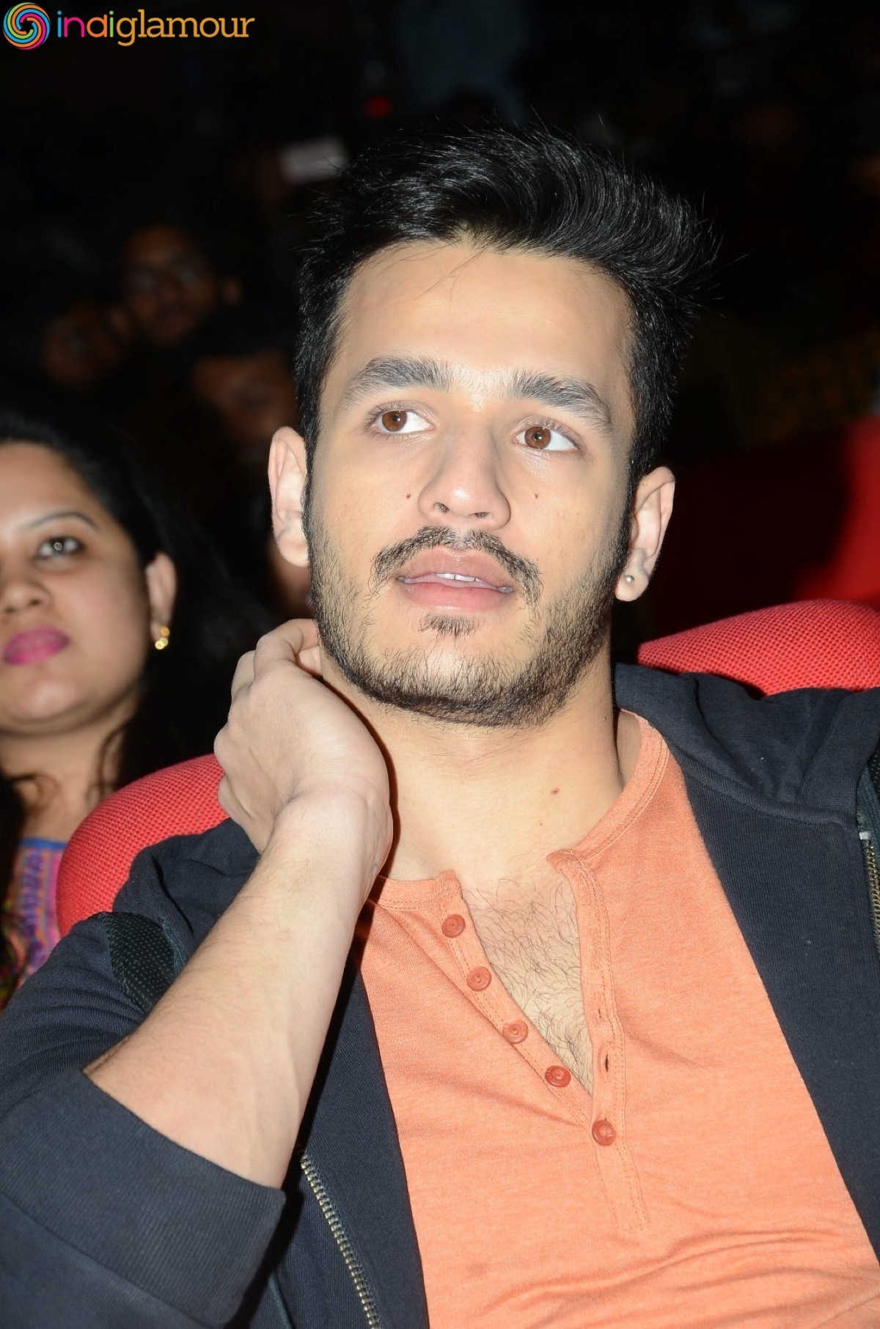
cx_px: 440
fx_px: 5417
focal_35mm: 147
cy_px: 664
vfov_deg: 14.0
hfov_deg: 9.3
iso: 250
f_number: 6.3
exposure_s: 1/125
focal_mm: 98
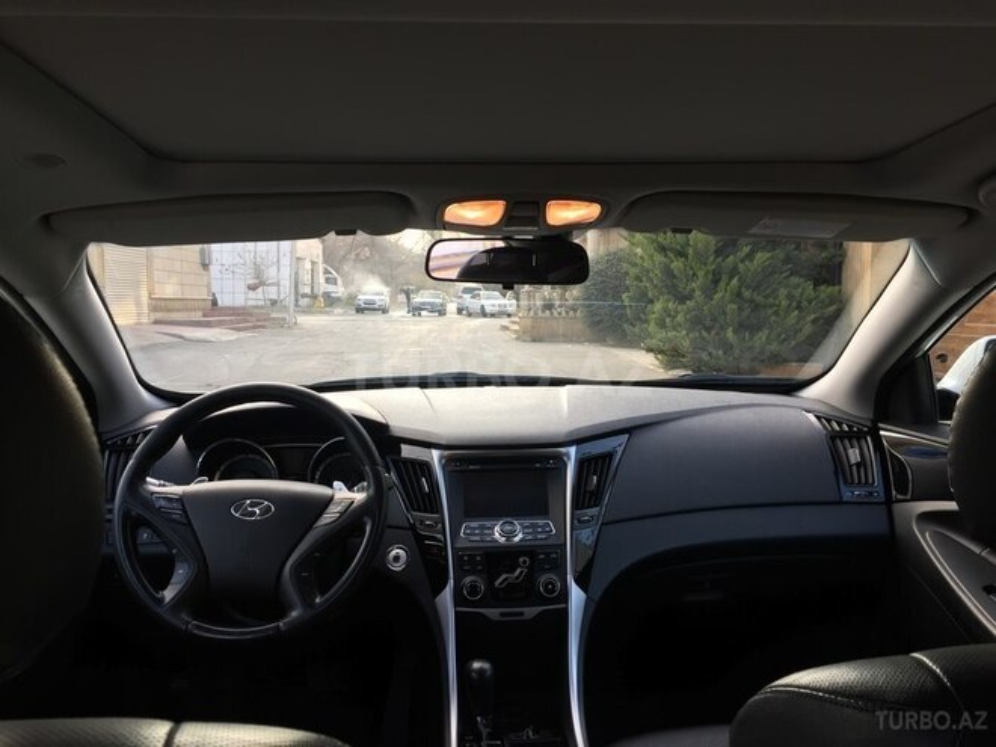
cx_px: 498
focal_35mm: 29
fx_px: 834
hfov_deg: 61.7
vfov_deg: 48.2
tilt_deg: -3.5
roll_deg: -0.5
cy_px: 374
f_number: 2.2
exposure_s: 1/100
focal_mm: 4.15
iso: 32
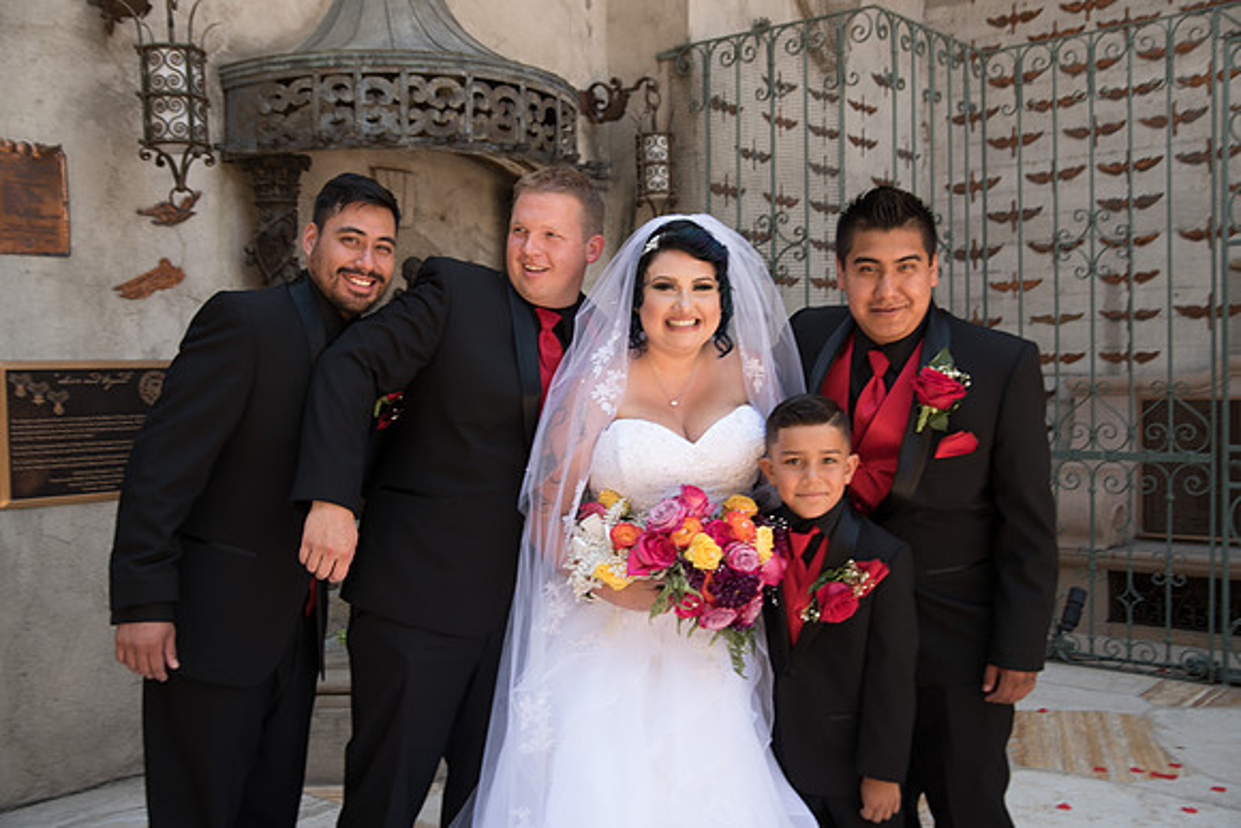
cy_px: 414
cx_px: 620
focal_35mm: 36
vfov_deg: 36.9
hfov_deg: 53.1
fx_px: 1241
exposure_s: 1/100
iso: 100
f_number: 4.5
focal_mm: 36
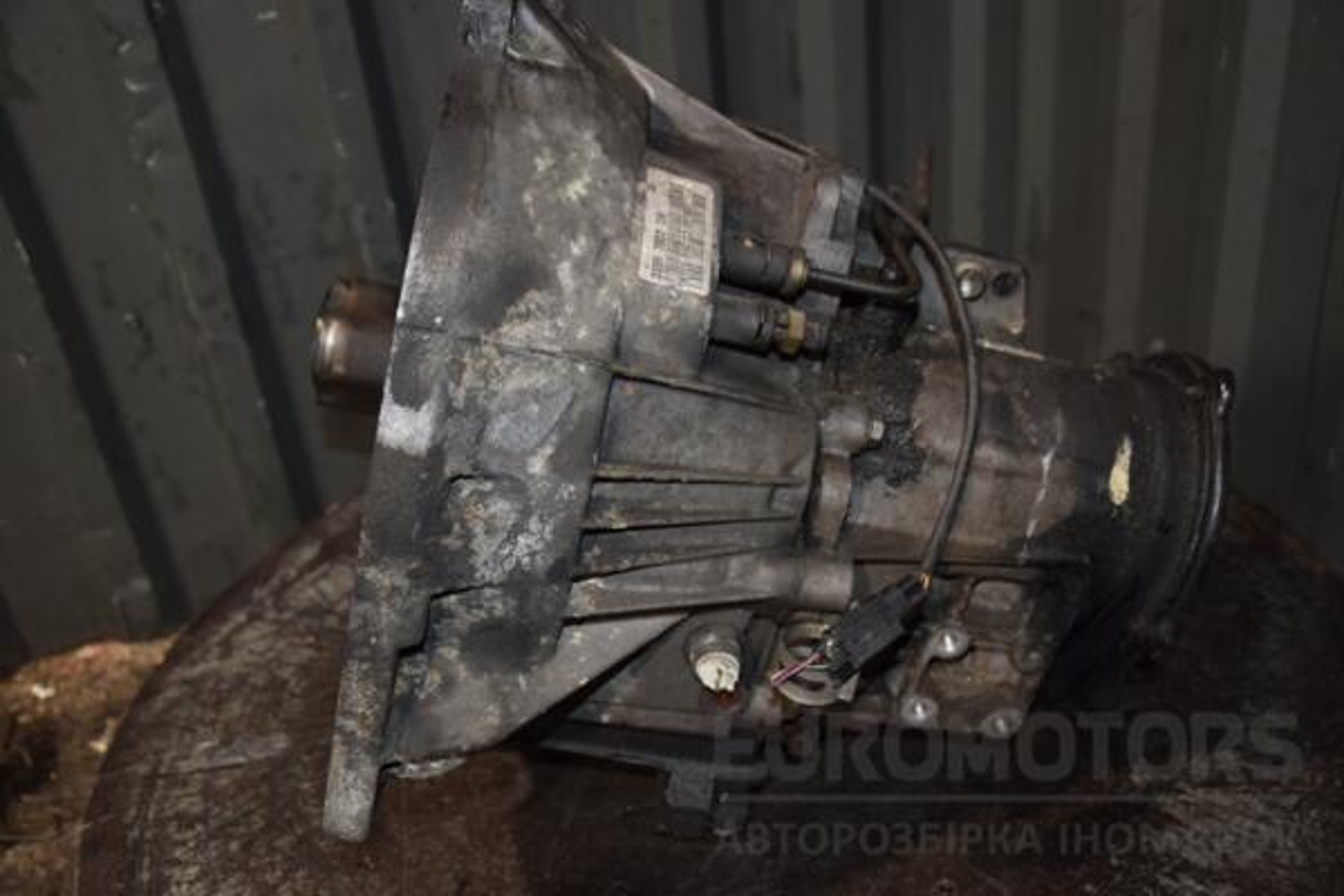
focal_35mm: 39
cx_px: 672
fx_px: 1456
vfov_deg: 34.2
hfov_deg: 49.6
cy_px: 448
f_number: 5
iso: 800
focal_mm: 26
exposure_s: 1/60
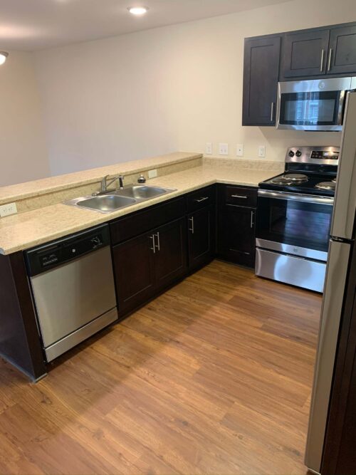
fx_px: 357
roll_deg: +2.7
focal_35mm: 26
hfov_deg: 53.0
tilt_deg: -19.0
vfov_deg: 67.3
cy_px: 238
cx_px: 178
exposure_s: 1/60
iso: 125
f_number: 1.8
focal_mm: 4.25
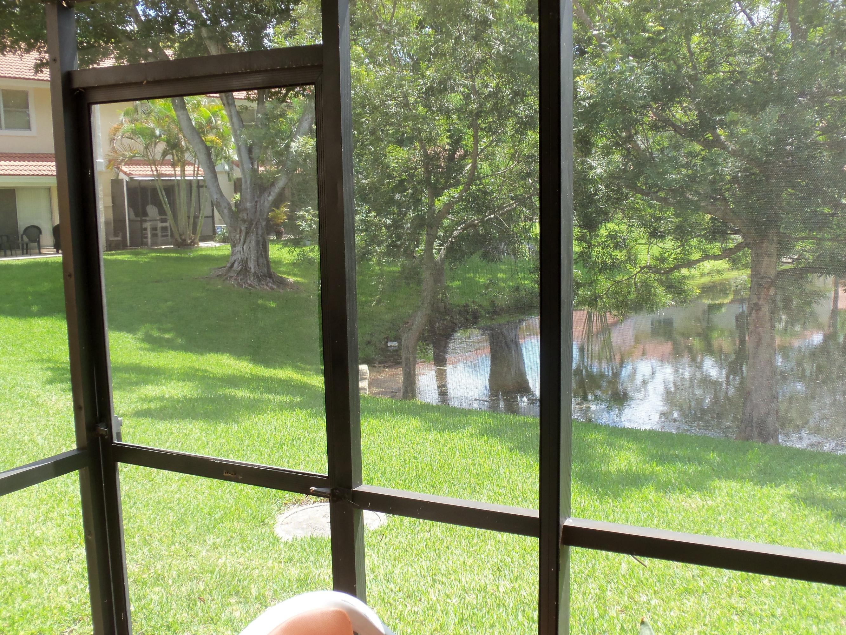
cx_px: 423
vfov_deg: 37.7
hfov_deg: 49.0
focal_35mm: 38
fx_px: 929
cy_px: 318
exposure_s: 1/160
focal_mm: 6.7
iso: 80
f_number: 3.7
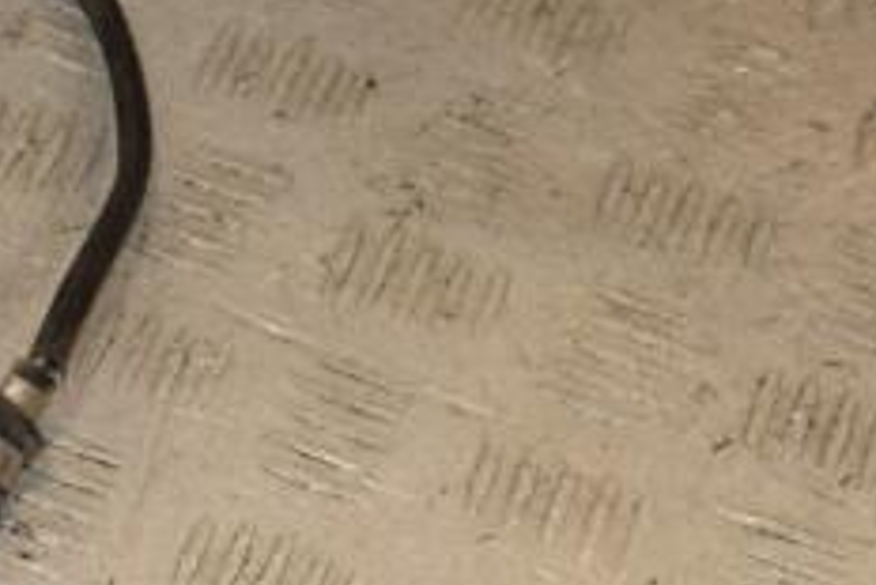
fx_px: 3774
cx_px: -174
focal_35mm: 155
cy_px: 434
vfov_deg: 8.9
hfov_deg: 12.9
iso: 800
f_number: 9
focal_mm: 40
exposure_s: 1/200
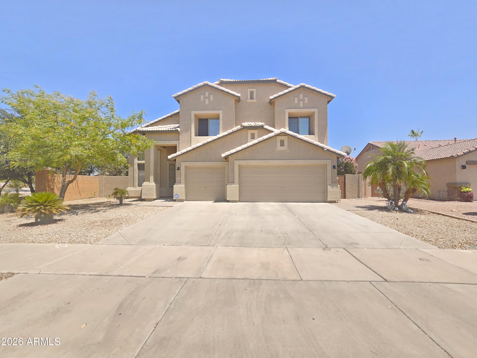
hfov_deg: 106.2
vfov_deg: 89.9
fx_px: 179
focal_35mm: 13
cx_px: 238
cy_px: 179
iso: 50
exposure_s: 1/405
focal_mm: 2.2
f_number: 2.2
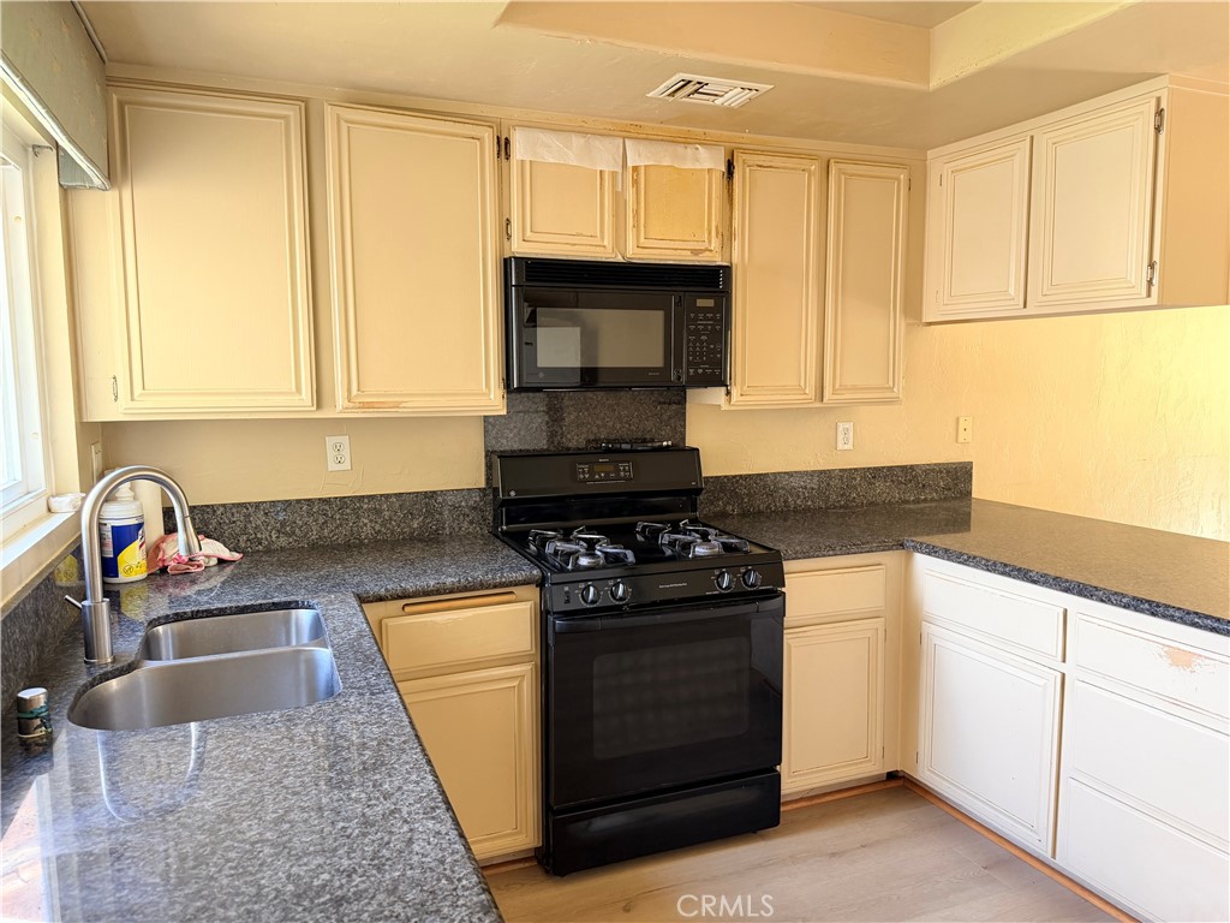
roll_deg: +0.4
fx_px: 853
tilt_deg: -6.2
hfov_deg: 71.6
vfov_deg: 56.8
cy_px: 462
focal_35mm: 24
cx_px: 615
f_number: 1.78
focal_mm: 6.76
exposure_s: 1/67
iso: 200
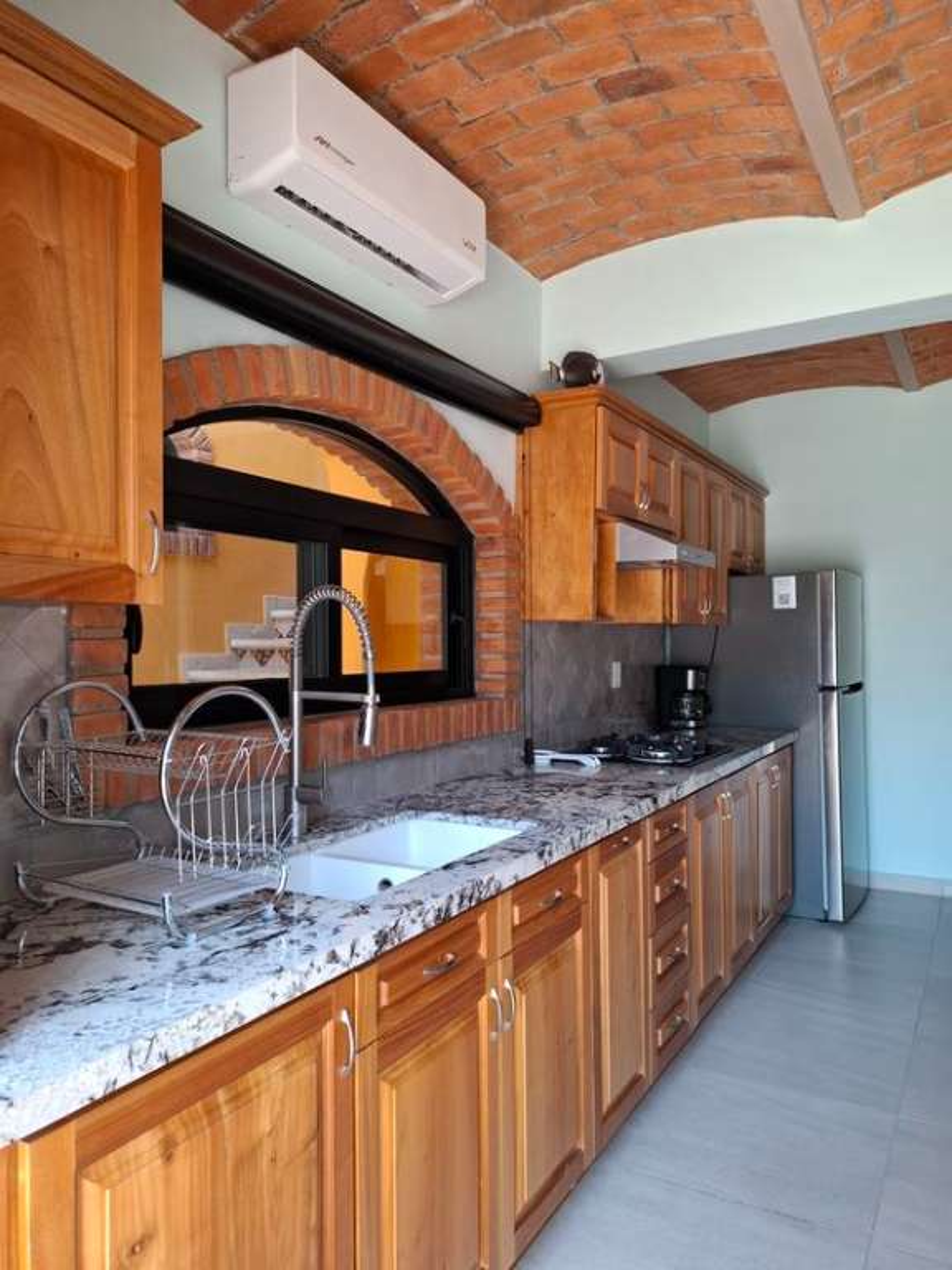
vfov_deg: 73.9
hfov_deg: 58.9
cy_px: 635
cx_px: 476
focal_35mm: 23
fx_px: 843
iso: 125
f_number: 1.8
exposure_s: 1/120
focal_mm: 5.54
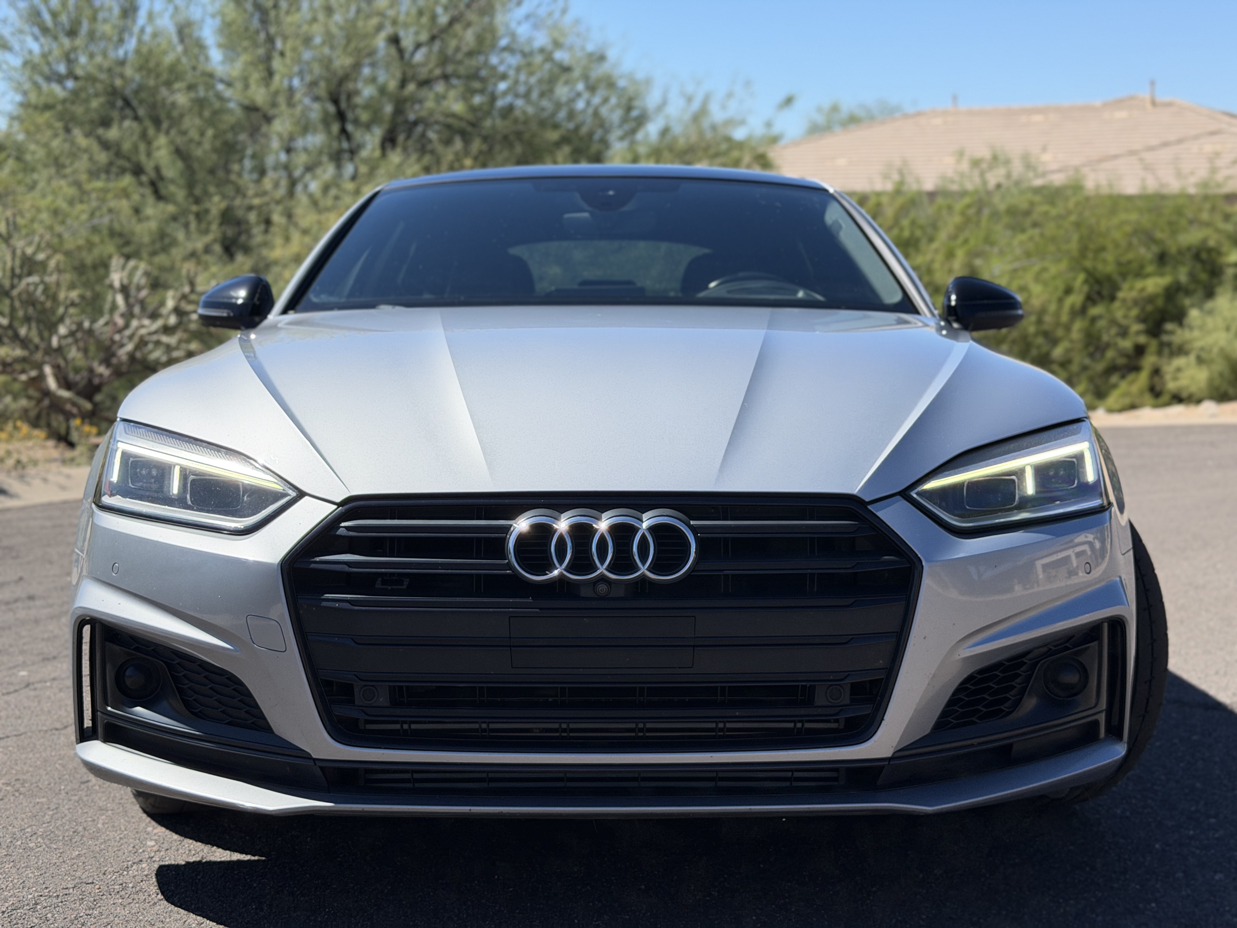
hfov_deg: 39.7
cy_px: 464
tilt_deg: -9.3
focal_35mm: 48
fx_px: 1715
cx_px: 618
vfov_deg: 30.3
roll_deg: -0.6
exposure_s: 1/6024
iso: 100
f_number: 1.78
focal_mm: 6.76
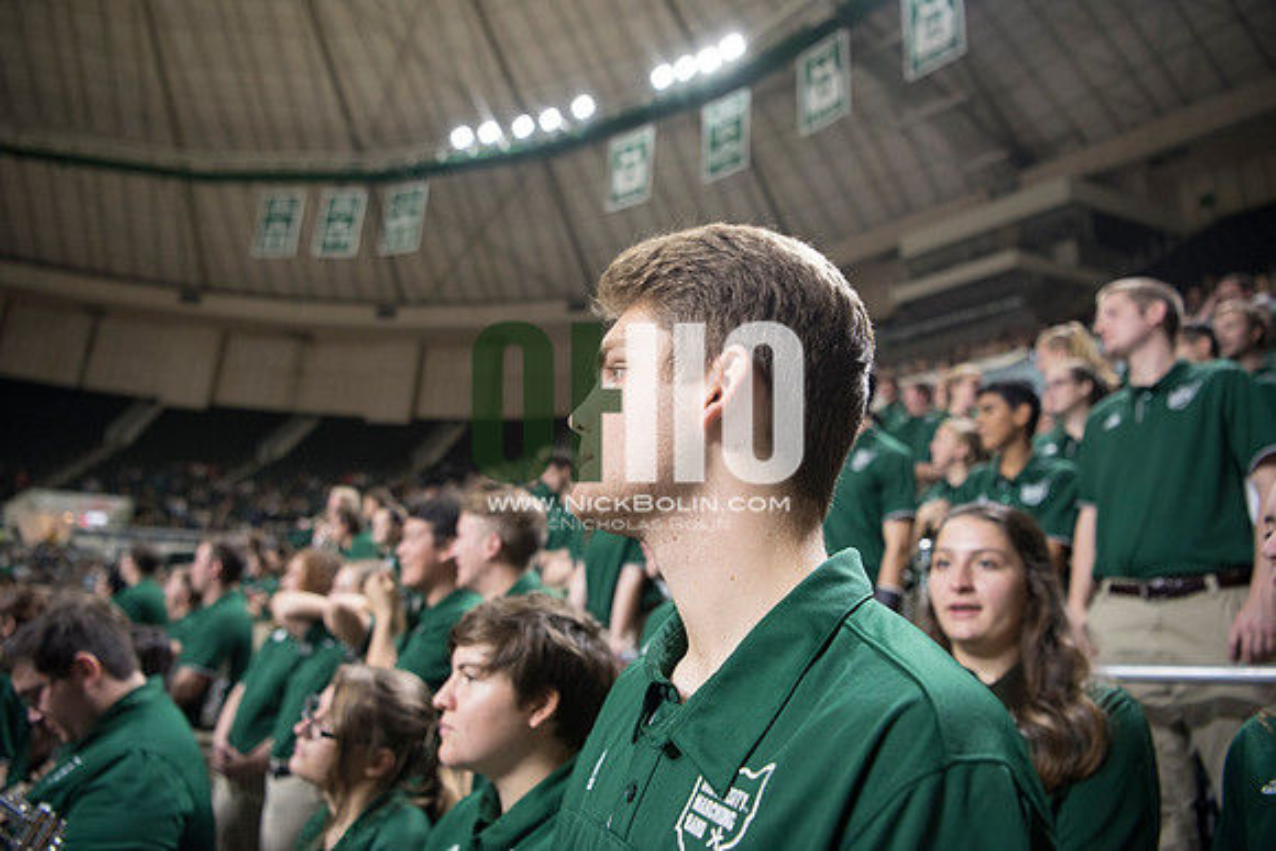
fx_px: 851
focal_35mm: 24
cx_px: 638
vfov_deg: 53.2
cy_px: 426
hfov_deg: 73.7
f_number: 2.8
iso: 2000
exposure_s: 1/200
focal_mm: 24
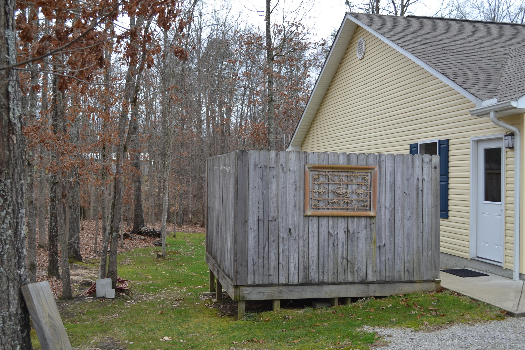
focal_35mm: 39
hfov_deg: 49.6
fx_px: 569
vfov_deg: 34.2
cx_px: 262
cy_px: 175
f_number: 5.6
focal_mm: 26
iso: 110
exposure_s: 1/125
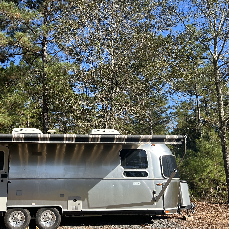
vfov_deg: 46.0
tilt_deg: +12.2
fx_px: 269
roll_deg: +0.4
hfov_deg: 44.4
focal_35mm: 36
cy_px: 105
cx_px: 54
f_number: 1.5
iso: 50
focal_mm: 5.7
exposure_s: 1/1751
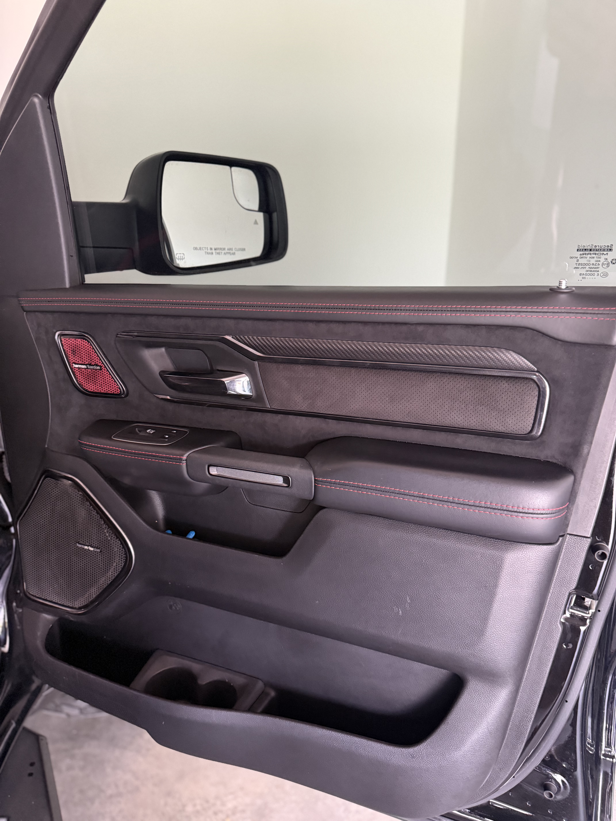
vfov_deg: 71.6
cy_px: 410
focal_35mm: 24
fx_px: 569
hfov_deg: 56.8
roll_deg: -1.0
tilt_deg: -17.6
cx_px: 308
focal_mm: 6.76
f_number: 1.78
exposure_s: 1/40
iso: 640
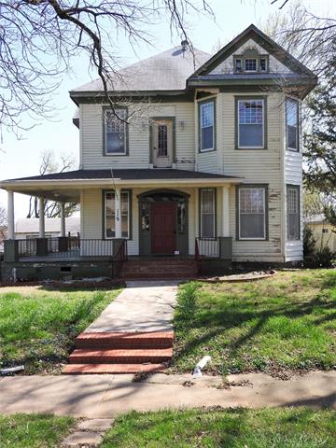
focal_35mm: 33
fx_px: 427
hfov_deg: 42.9
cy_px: 224
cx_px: 168
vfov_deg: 55.4
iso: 100
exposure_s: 1/500
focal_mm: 5.9
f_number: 3.6
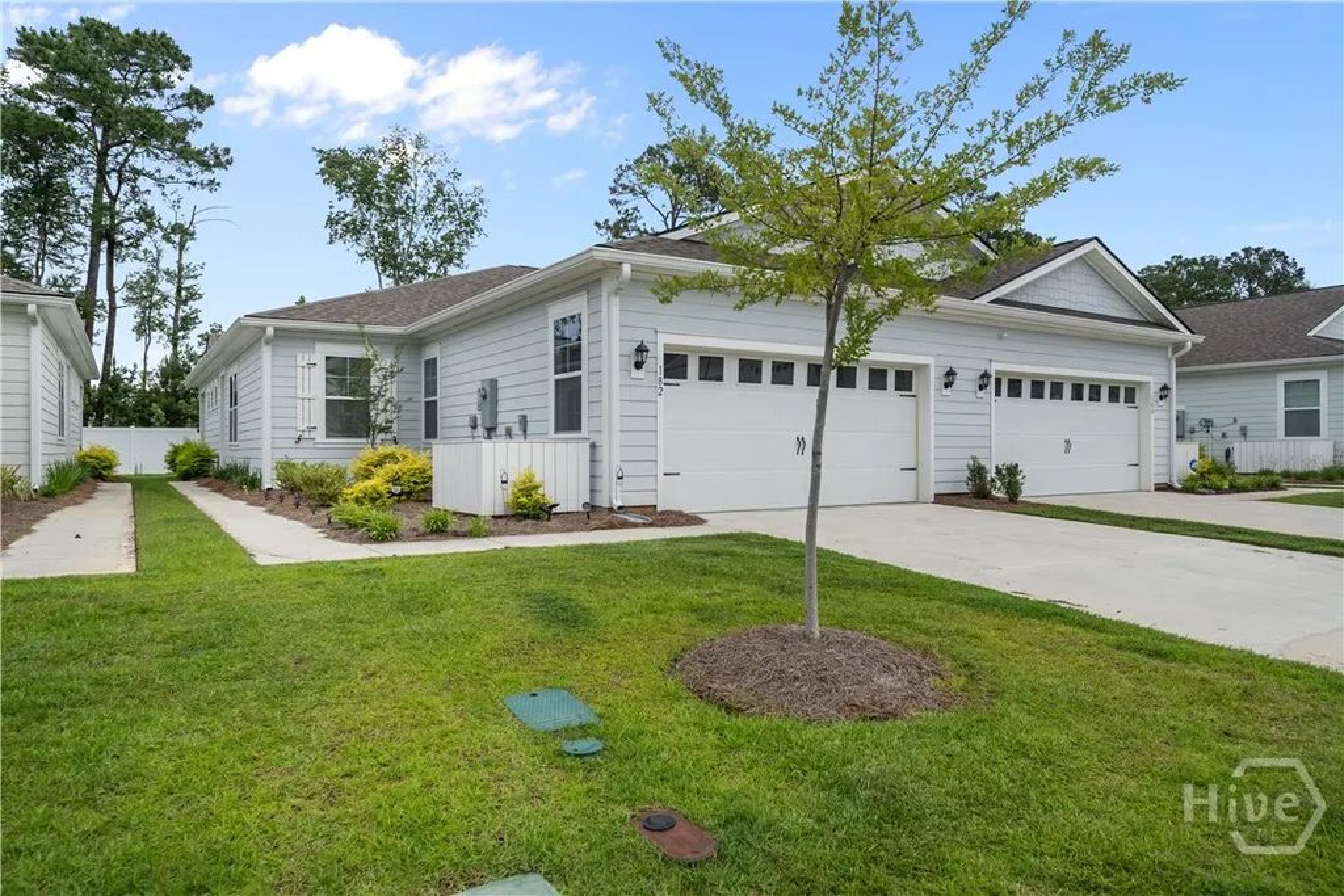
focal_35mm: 21
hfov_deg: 81.2
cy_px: 448
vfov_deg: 59.5
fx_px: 784
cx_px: 672
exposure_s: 1/250
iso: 100
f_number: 7.1
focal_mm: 21
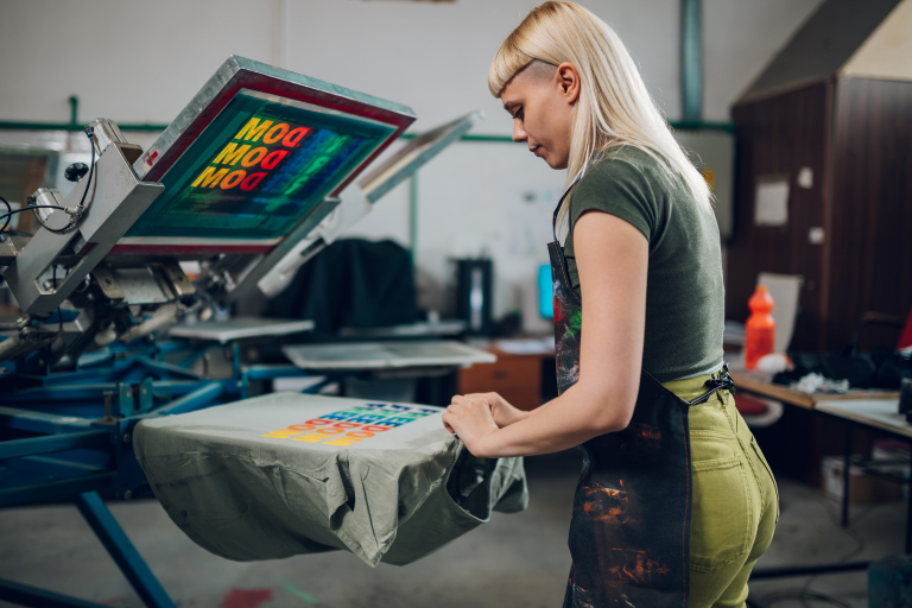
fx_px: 887
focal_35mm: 35
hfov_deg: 54.4
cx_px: 456
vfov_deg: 37.9
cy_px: 304
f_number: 1.4
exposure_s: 1/250
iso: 200
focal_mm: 35
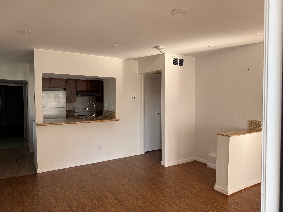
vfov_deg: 56.8
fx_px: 196
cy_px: 106
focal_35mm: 24
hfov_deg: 71.6
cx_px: 142
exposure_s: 1/121
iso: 80
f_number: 1.78
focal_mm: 6.76
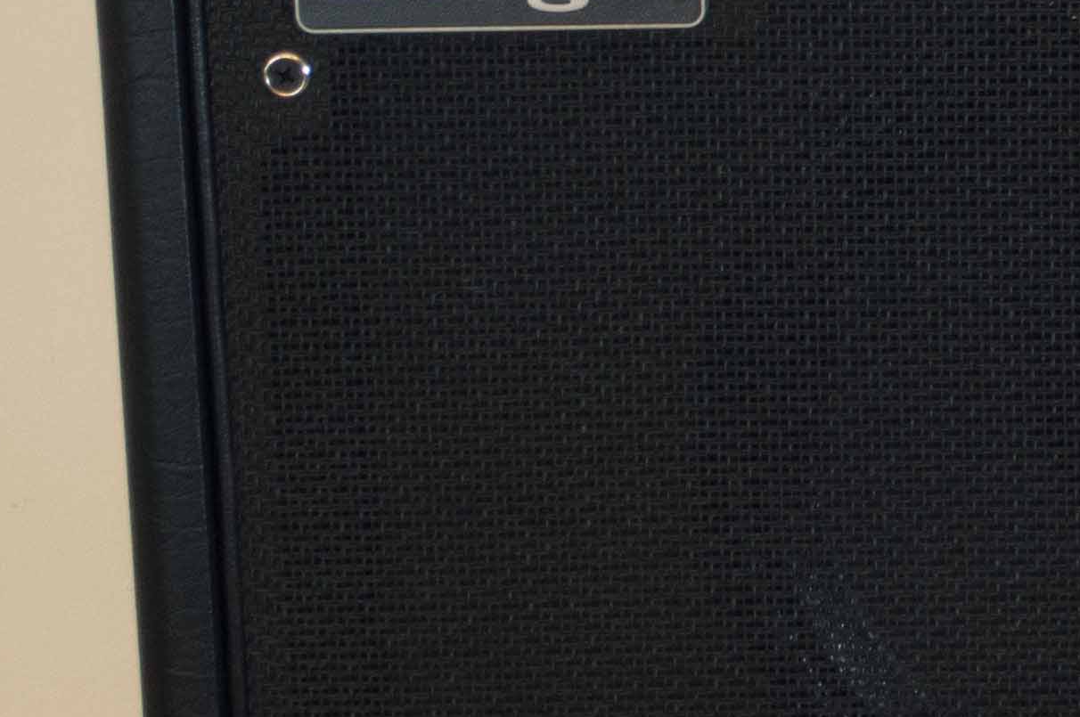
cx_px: 1198
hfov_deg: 10.9
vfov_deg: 7.4
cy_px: 335
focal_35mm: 186
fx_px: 5566
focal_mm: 35
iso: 2500
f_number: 5
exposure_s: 1/30
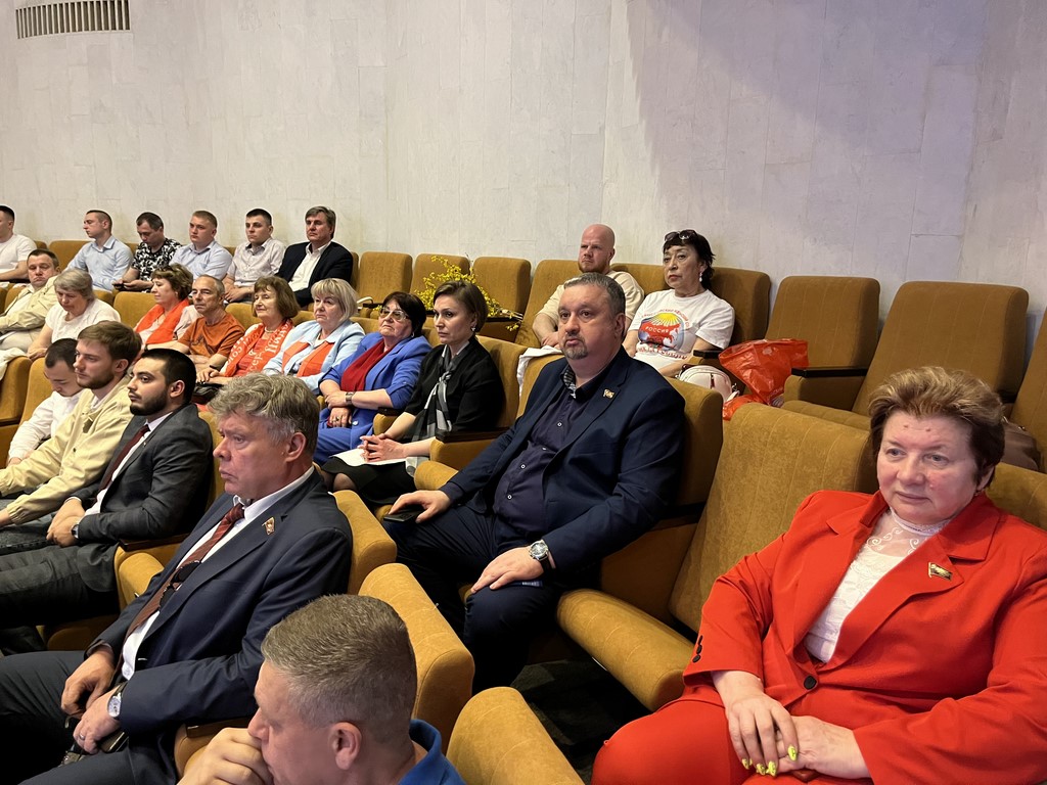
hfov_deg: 67.3
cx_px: 524
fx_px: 786
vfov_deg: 53.1
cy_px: 392
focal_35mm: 26
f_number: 1.6
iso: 640
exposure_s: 1/29
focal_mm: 5.1
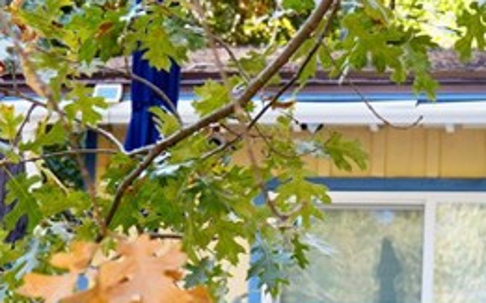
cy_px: 360
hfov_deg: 15.4
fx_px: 1748
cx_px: 540
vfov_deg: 9.8
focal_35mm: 132
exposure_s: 1/60
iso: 100
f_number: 3.5
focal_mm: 22
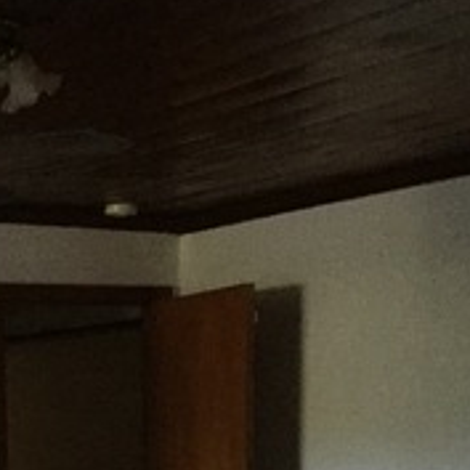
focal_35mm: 103
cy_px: 603
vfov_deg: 16.1
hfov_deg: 16.3
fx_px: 1582
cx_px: -84
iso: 200
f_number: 2.4
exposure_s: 1/15
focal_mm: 3.3
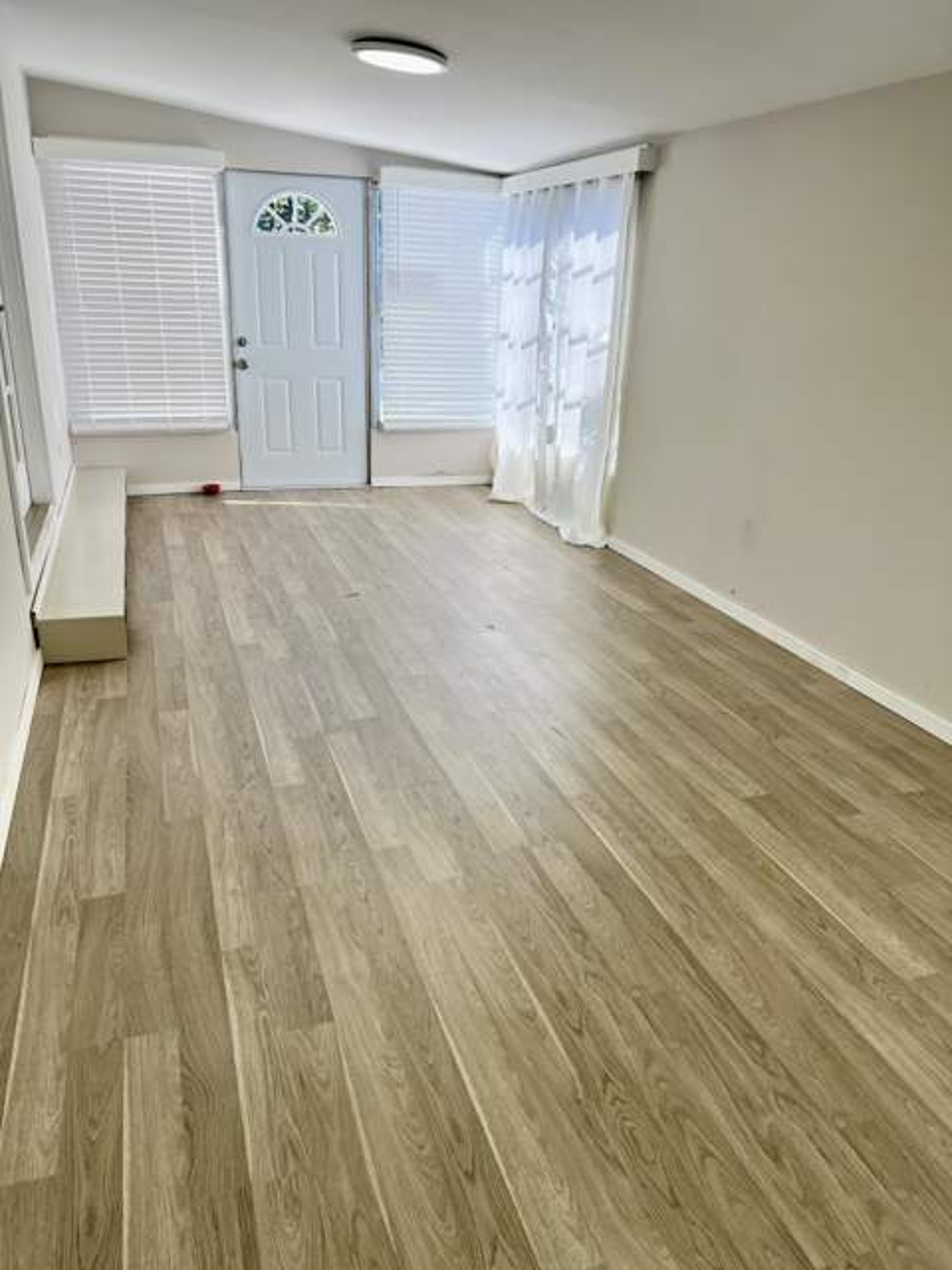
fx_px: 953
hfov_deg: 53.1
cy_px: 635
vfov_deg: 67.3
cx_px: 476
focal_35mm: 26
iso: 40
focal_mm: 5.7
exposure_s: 1/182
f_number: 1.5
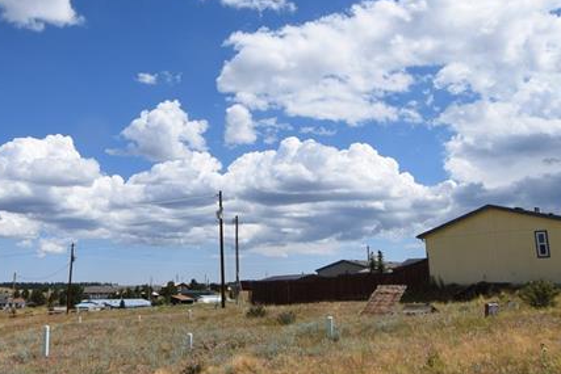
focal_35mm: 36
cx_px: 235
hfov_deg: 52.9
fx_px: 561
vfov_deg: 36.5
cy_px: 121
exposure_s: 1/500
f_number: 11
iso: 200
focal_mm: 10
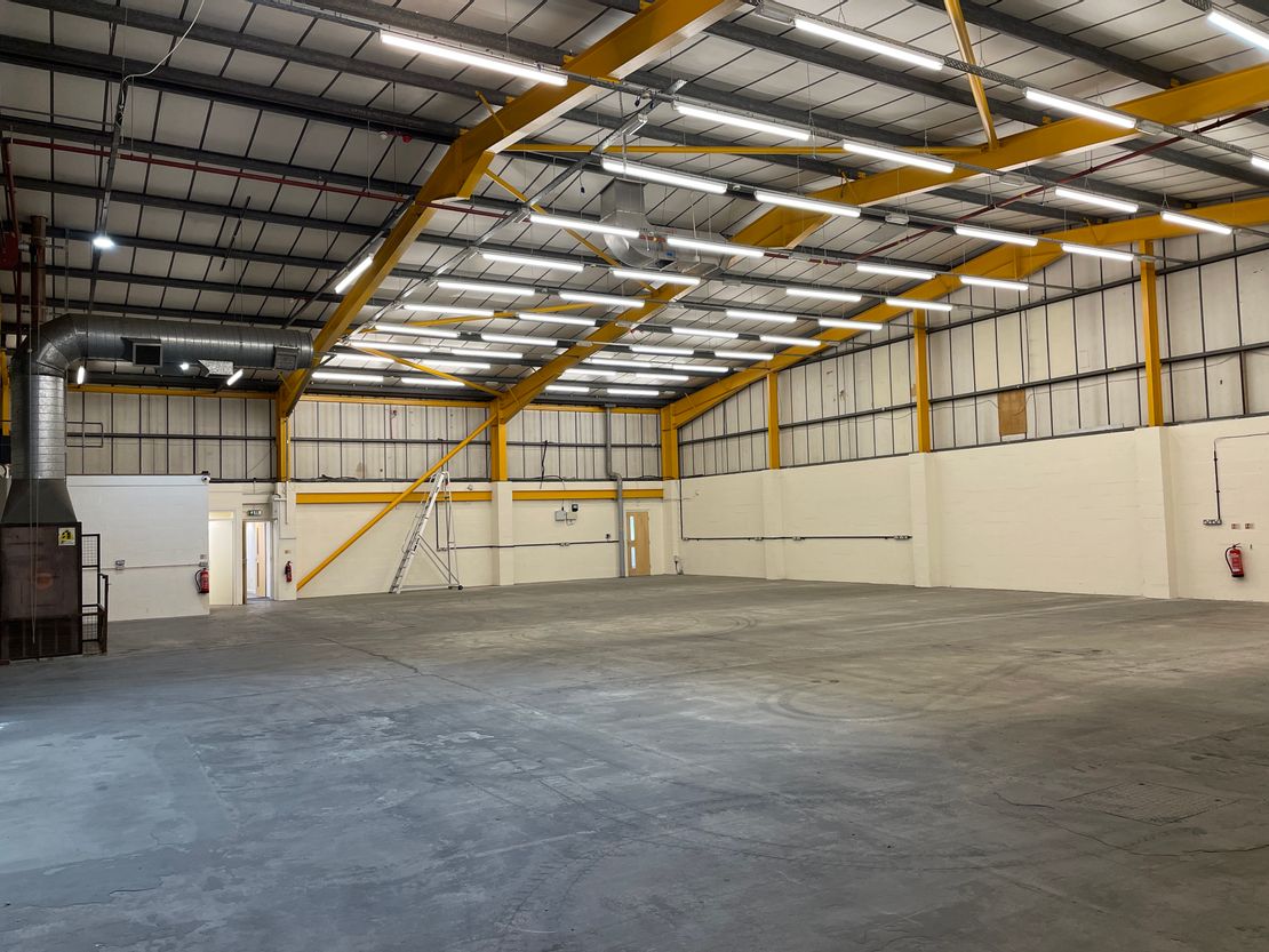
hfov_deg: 67.3
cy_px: 476
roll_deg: +2.0
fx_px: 953
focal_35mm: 26
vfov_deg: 53.1
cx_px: 634
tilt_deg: +3.8
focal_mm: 4.2
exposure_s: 1/100
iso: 125
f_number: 1.6
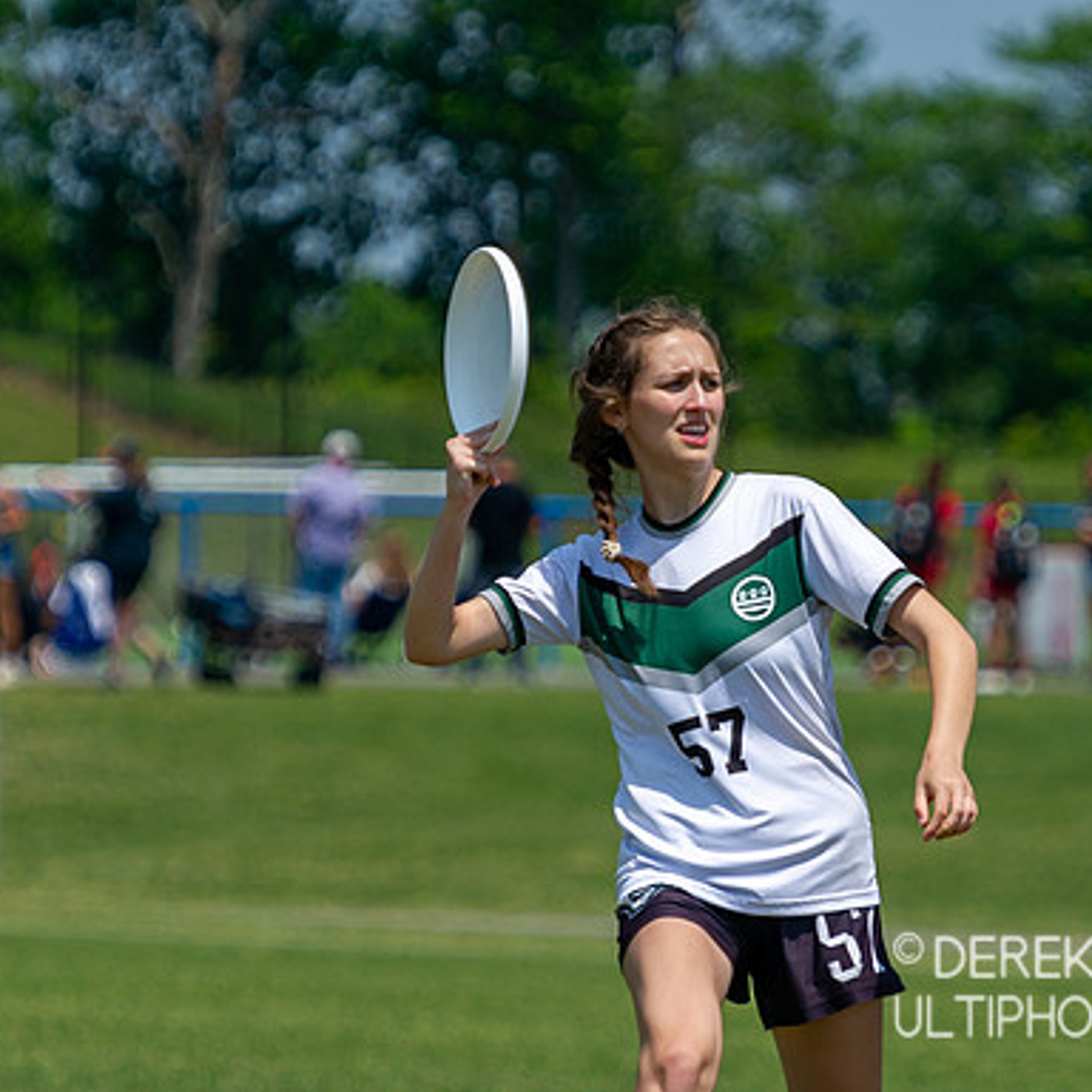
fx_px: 17096
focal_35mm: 479
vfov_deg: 3.7
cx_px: 761
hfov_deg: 3.7
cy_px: 589
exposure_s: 1/2500
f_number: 4
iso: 200
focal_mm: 190
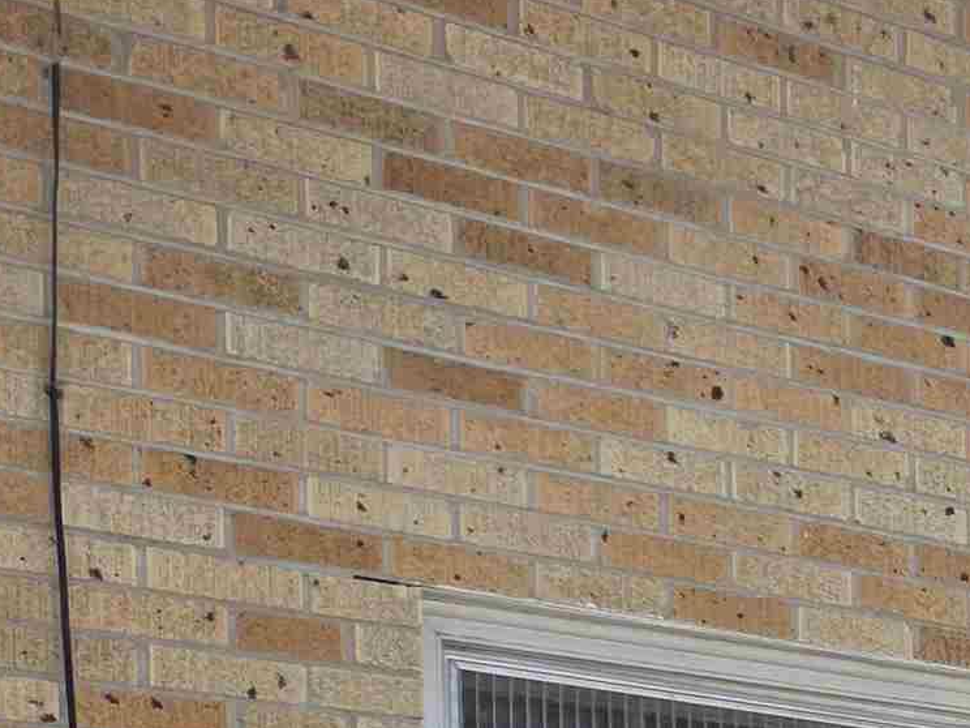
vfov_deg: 13.9
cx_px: 1967
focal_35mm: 95
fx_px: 2662
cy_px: 1307
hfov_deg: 15.9
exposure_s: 1/361
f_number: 1.4
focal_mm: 6.5
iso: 10
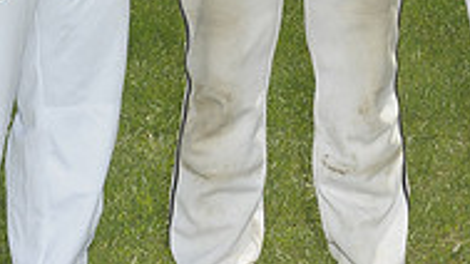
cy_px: -329
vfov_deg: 4.3
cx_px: 257
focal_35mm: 279
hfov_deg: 7.7
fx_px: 3475
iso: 200
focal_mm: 58
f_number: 11
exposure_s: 1/250
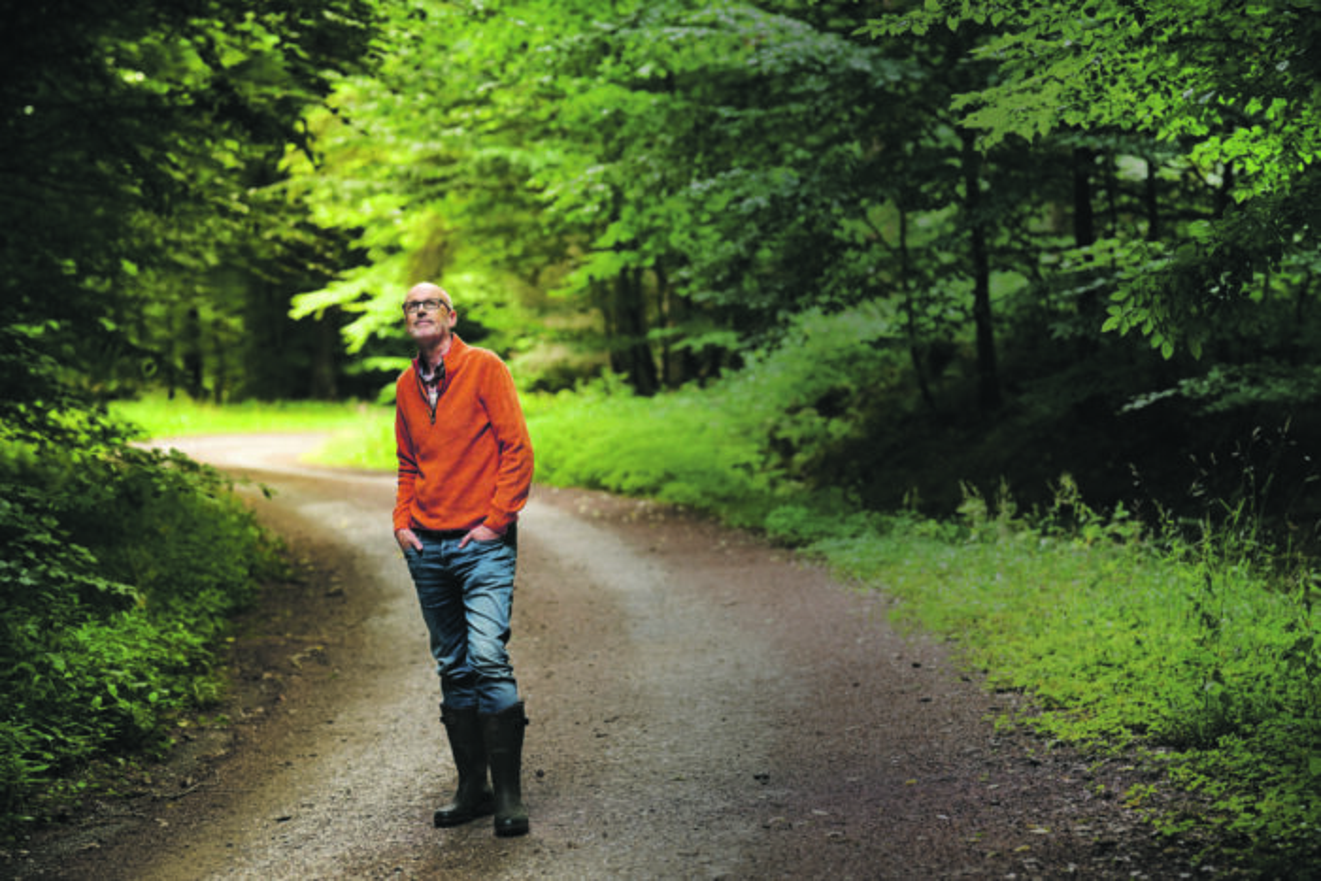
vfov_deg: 16.1
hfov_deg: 23.9
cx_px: 660
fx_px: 3119
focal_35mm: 85
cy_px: 440
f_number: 2.2
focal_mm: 85
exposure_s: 1/160
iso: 800
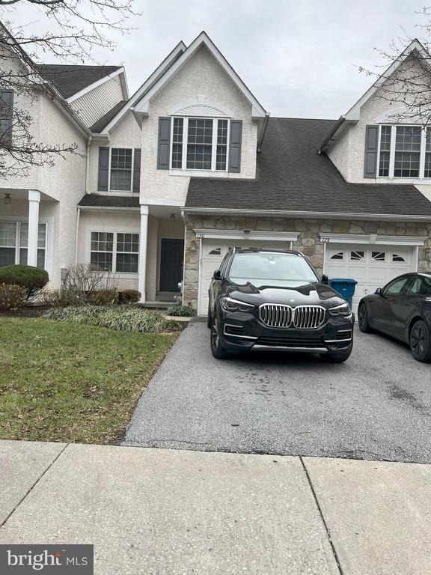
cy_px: 288
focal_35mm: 26
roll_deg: -2.4
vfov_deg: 67.3
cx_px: 216
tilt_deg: -1.2
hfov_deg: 53.1
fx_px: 432
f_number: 1.6
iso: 50
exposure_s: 1/355
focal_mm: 5.1
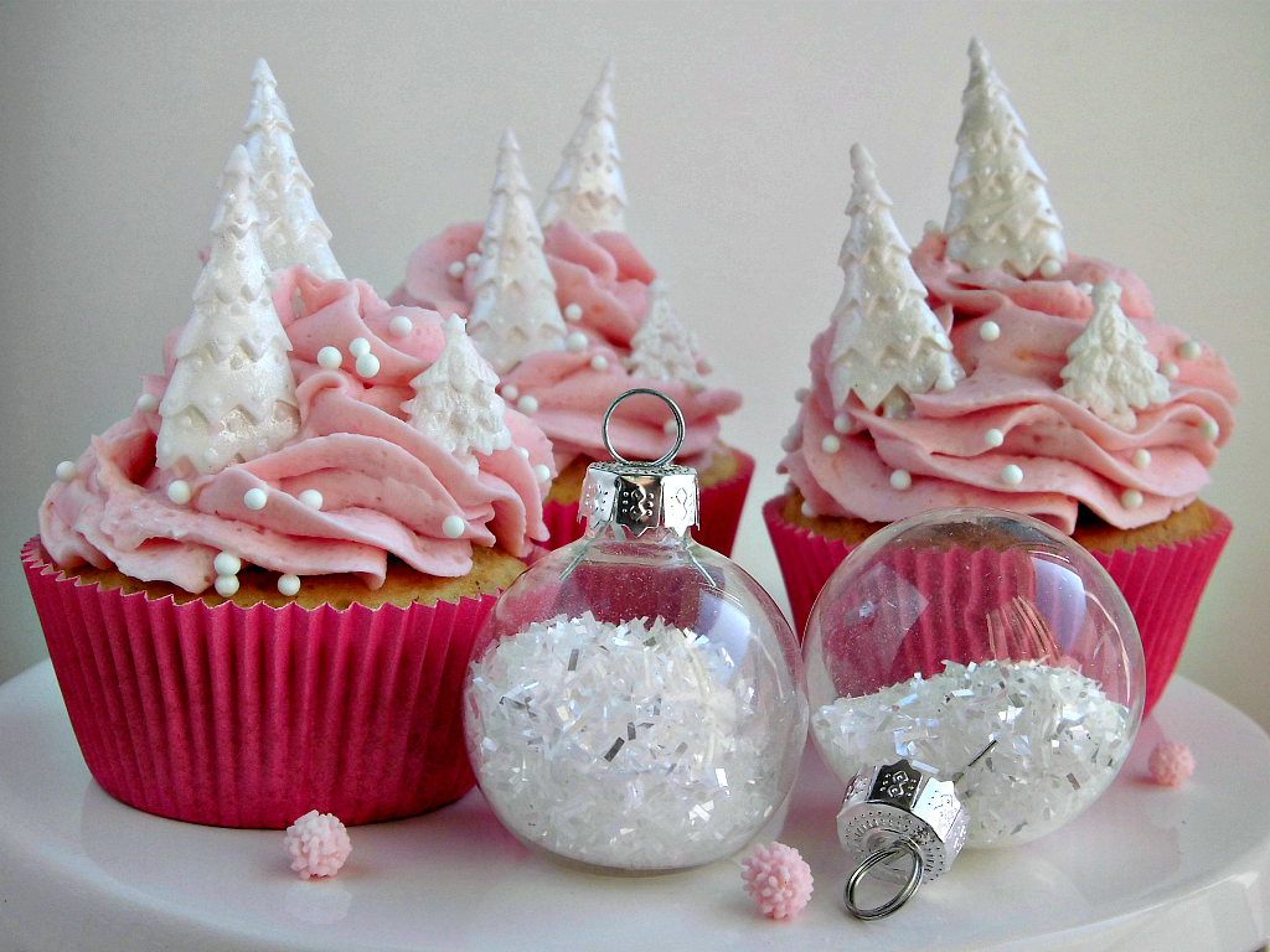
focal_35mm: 47
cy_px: 476
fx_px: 1724
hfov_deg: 40.4
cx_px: 635
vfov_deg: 30.9
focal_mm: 8.3
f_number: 3.4
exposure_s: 1/320
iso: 100
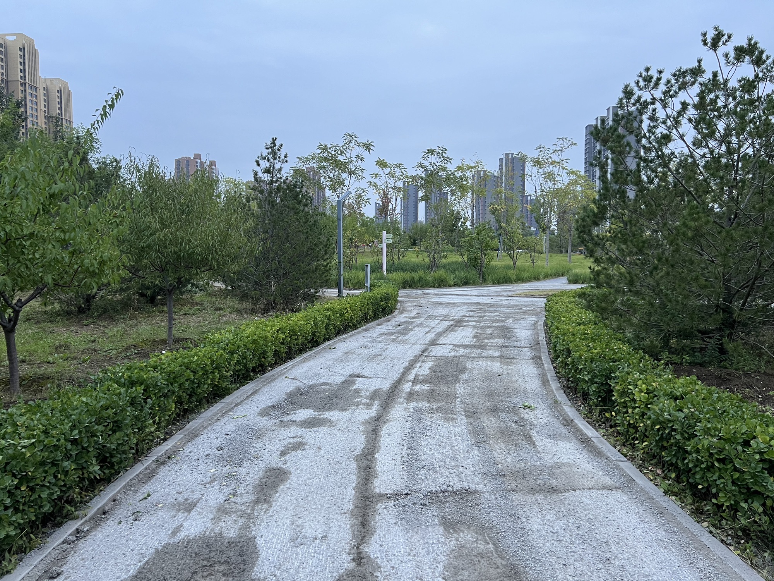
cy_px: 290
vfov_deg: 53.1
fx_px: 581
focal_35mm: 26
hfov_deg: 67.3
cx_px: 387
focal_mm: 5.7
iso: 125
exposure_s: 1/91
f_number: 1.5
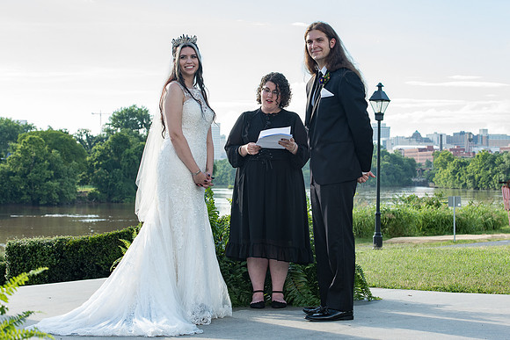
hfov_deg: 25.4
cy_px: 157
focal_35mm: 80
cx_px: 290
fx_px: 1129
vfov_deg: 17.1
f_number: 7.1
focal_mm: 70
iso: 320
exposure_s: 1/200
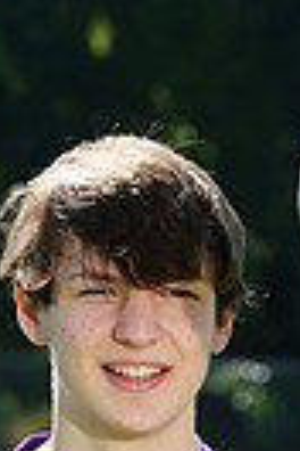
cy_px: 687
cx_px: 184
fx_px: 10737
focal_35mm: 859
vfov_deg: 2.4
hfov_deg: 1.6
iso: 200
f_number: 11
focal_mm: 196
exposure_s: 1/200
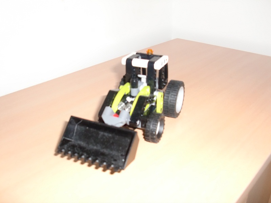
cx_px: 136
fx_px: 282
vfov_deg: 39.7
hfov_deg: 51.4
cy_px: 102
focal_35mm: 36
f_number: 2.8
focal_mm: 6.3
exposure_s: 1/60
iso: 400
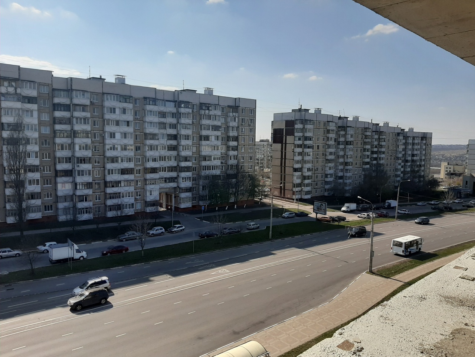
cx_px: 238
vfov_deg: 53.1
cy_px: 178
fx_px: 357
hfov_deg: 67.3
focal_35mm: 26
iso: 40
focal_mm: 3.93
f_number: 1.7
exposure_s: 1/2985
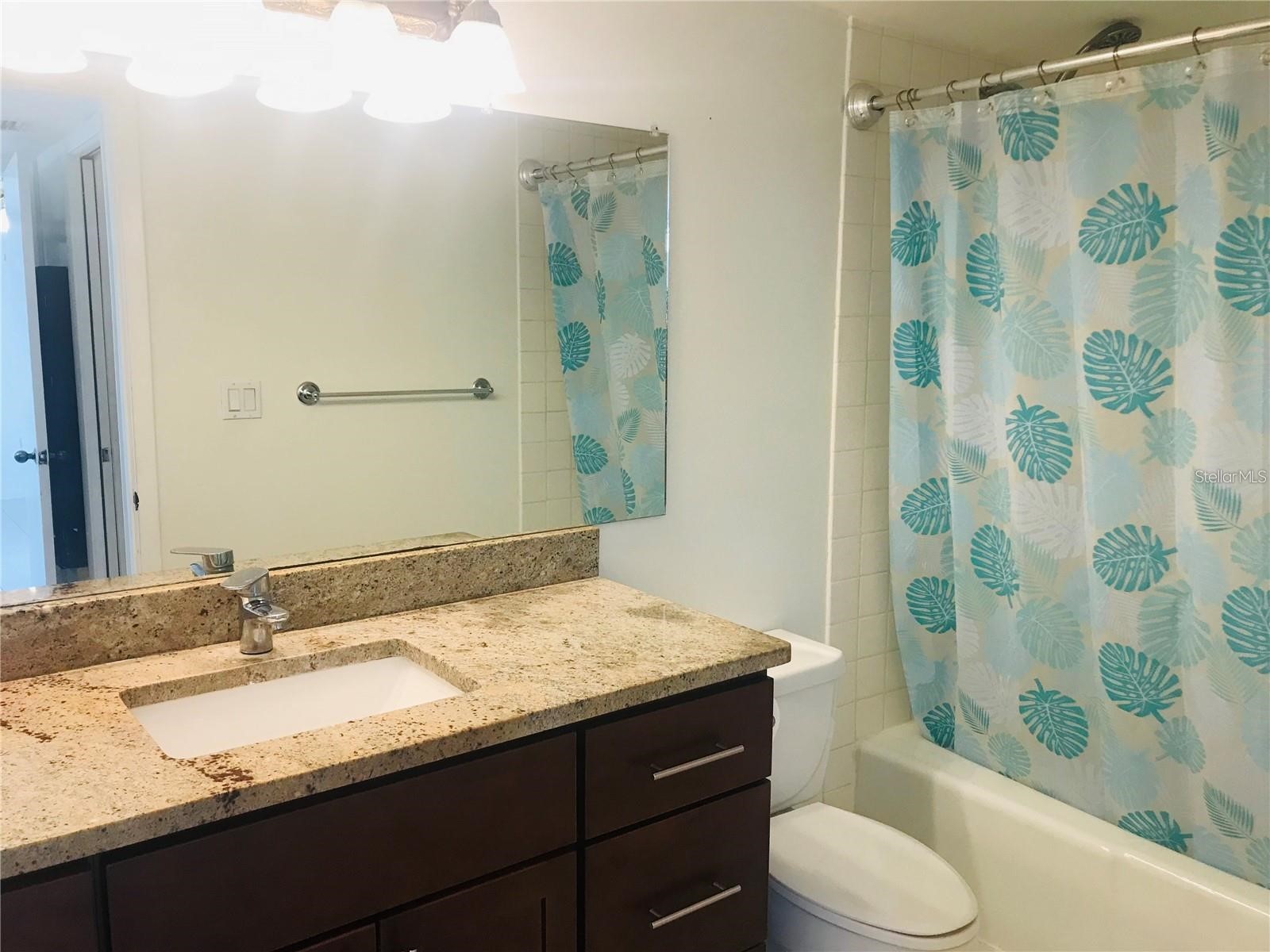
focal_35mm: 28
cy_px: 476
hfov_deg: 63.4
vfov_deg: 49.7
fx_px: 1027
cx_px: 635
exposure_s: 1/40
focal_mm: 3.99
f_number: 1.8
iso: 25
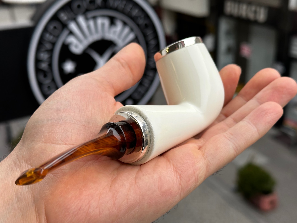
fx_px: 412
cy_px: 112
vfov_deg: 30.3
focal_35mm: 48
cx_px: 148
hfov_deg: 39.7
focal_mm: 6.86
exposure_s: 1/396
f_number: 1.78
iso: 64
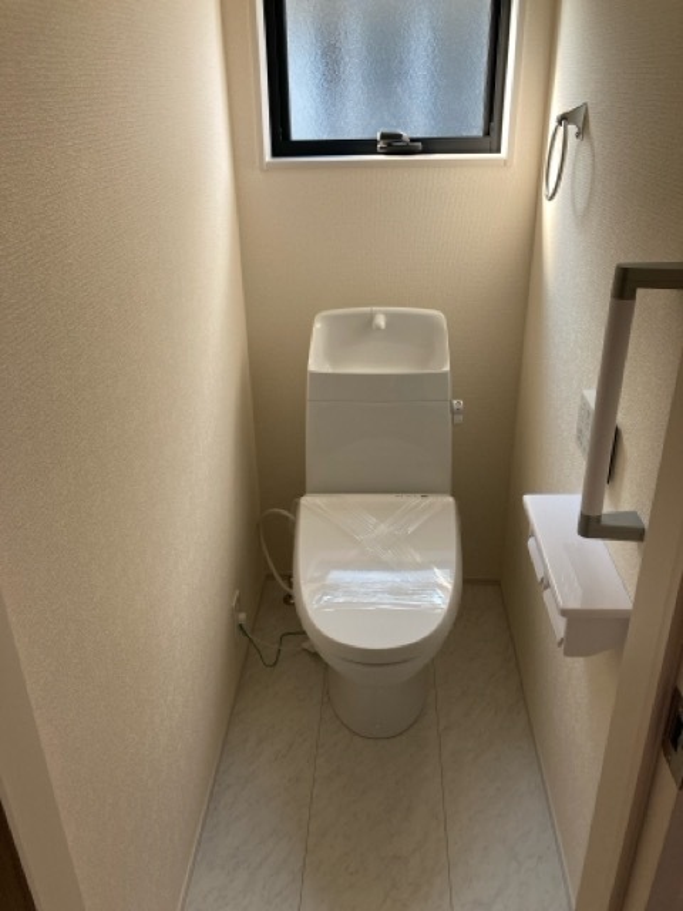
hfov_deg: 49.7
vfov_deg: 63.4
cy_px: 456
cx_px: 342
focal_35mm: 28
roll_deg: +2.2
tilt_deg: -26.6
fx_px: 737
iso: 64
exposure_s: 1/121
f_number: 1.8
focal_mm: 3.99
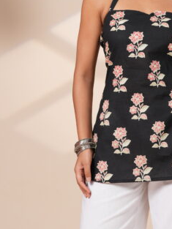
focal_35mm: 225
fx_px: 1490
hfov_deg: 6.6
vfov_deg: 8.8
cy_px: 81
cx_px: 132
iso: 640
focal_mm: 122
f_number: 5.6
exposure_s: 1/160
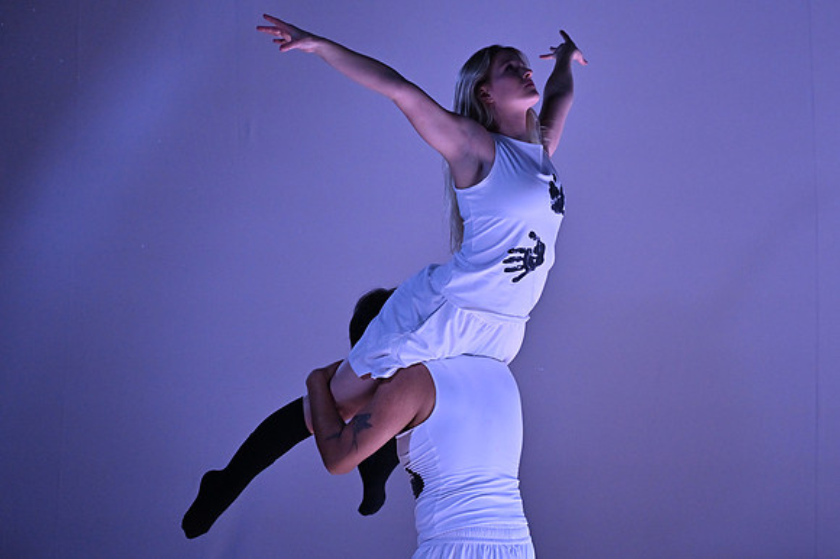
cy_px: 280
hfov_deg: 20.6
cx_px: 420
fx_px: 2309
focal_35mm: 99
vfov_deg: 13.8
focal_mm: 66
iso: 900
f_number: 2.8
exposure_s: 1/500
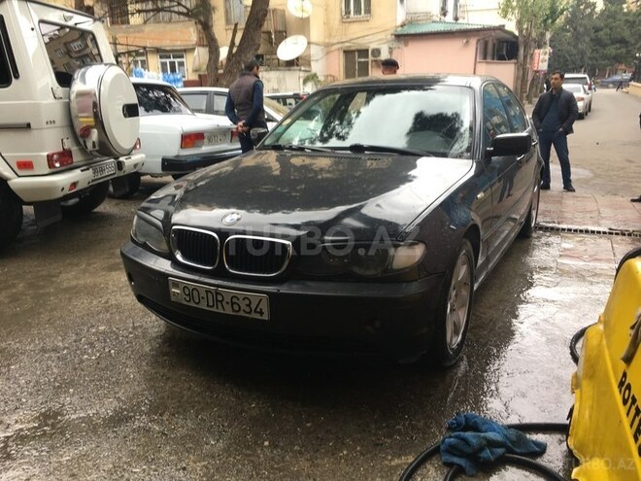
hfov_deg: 61.7
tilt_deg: -17.5
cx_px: 320
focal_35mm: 29
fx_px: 537
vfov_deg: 48.2
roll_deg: +2.4
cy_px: 240
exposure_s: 1/33
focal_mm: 4.15
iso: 25
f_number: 2.2
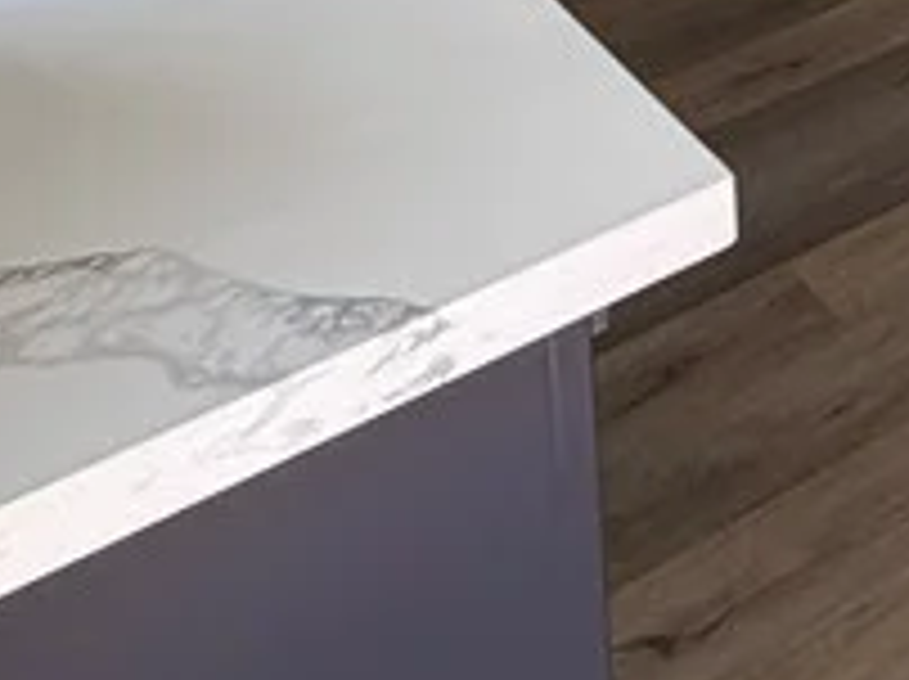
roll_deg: +1.2
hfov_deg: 19.6
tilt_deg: -5.7
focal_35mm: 71
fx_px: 1862
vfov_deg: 14.9
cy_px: -842
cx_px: 1674
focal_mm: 2.22
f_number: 2.2
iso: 125
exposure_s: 1/121
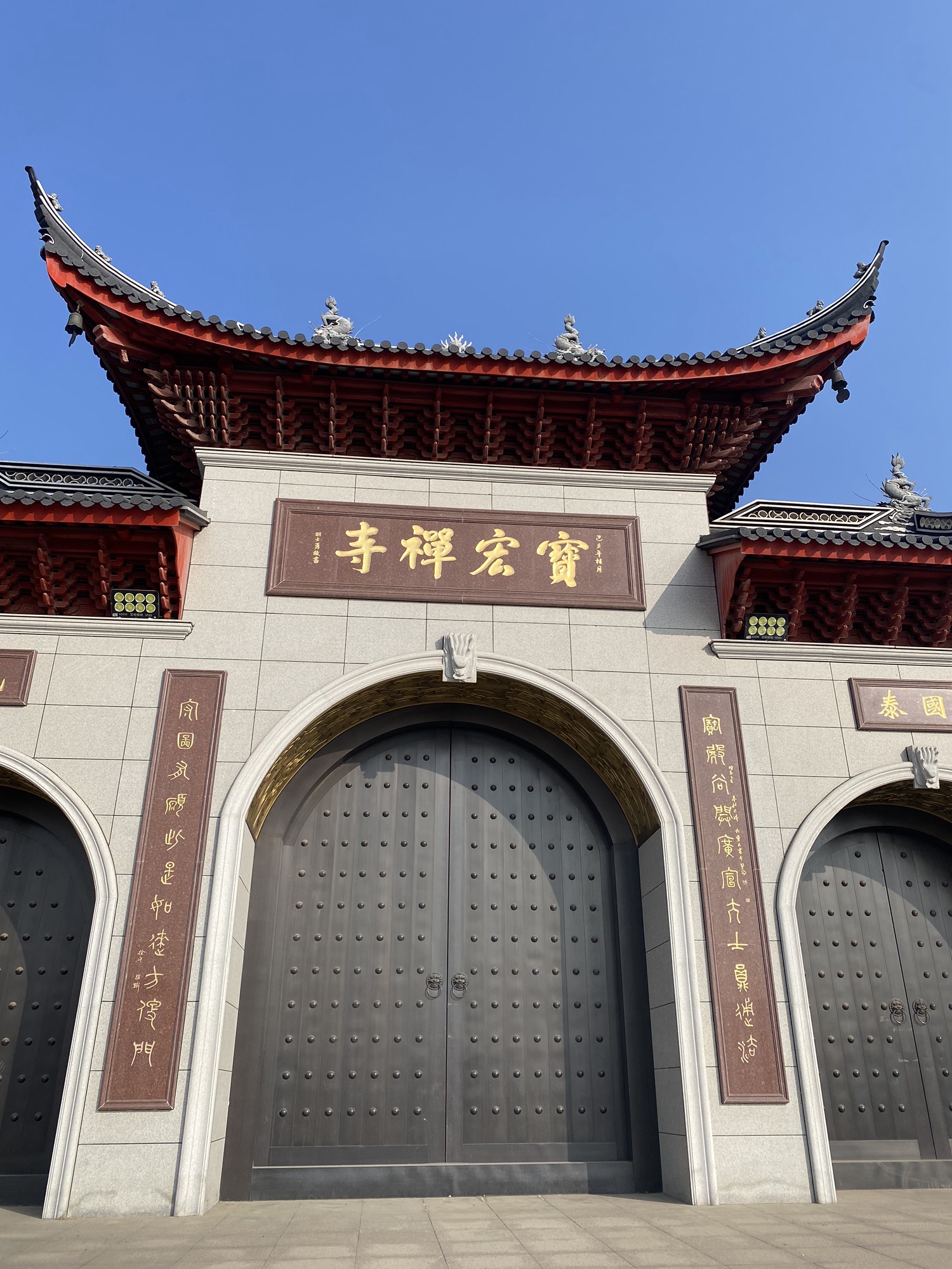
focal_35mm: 26
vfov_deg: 67.3
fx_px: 953
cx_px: 476
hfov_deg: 53.1
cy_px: 634
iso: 32
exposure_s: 1/3125
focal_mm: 4.25
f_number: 1.8
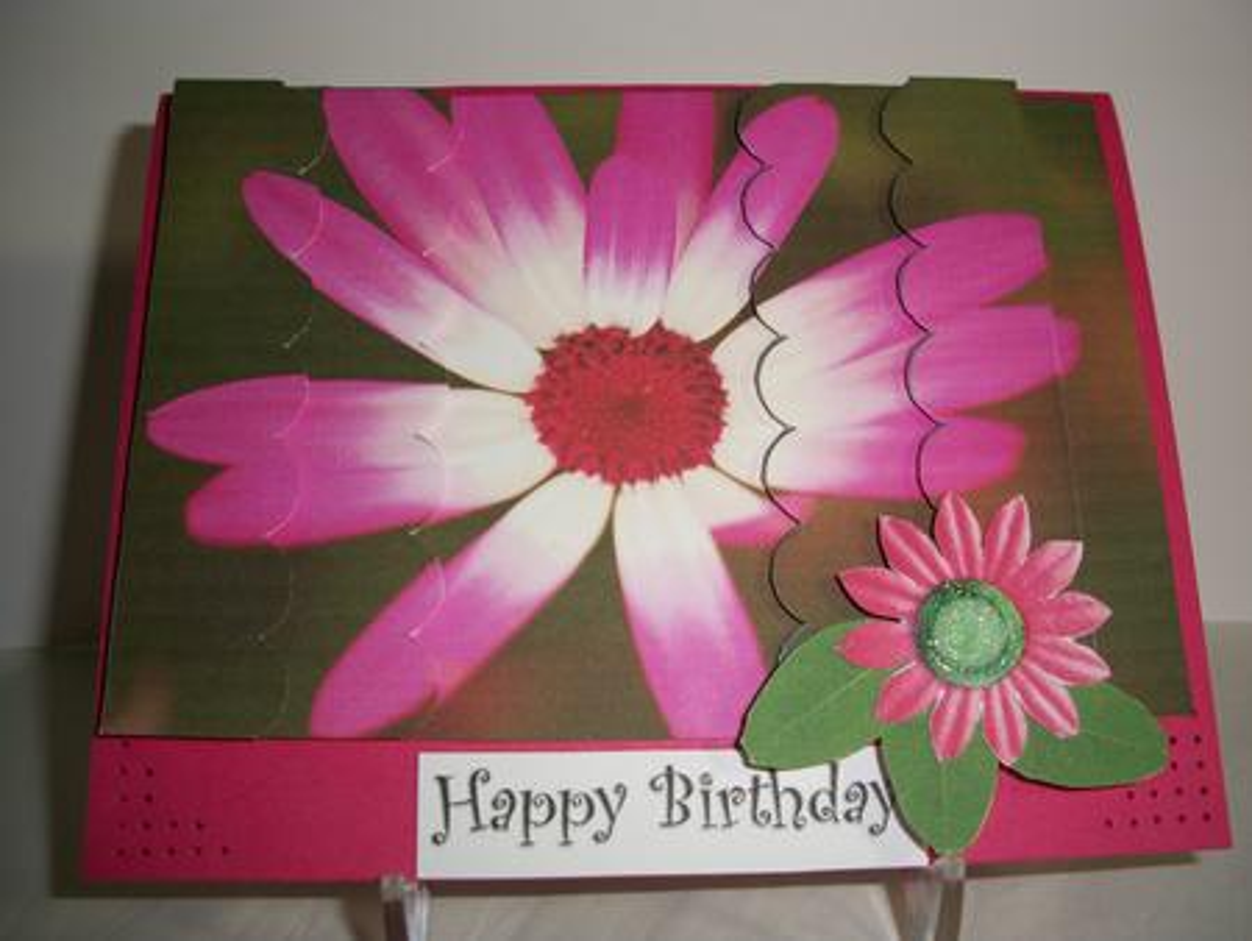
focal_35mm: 35
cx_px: 626
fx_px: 1267
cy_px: 470
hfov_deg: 52.6
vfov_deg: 40.7
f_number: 3.1
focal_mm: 6.3
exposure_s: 1/60
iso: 80
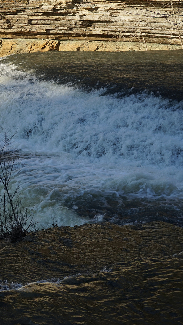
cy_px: 164
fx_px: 604
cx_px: -44
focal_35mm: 70
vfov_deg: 30.2
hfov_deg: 16.4
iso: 100
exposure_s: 1/200
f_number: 6.3
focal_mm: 44
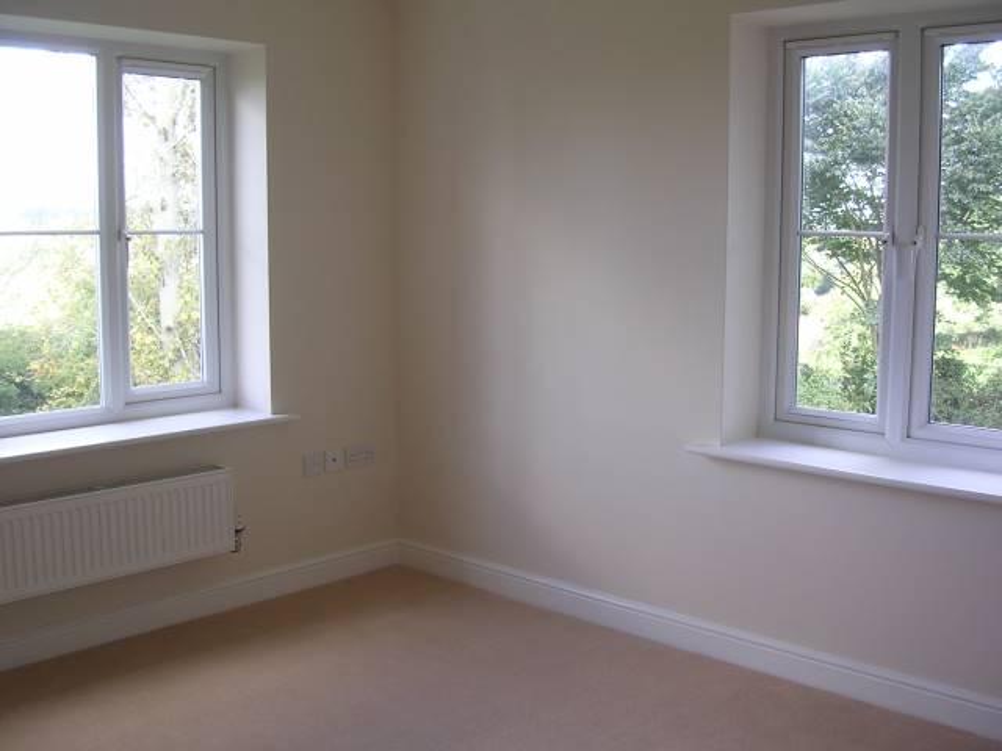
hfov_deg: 49.0
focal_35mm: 38
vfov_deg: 37.7
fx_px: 1100
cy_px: 376
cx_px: 501
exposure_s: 1/45.3
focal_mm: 5.8
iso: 100
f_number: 2.8
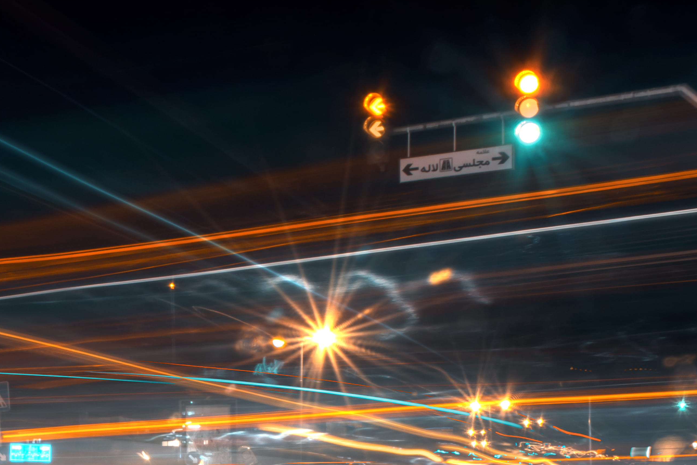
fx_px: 1220
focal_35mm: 63
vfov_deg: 20.6
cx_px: 0
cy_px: 504
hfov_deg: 29.7
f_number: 22
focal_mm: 18
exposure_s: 15
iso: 100
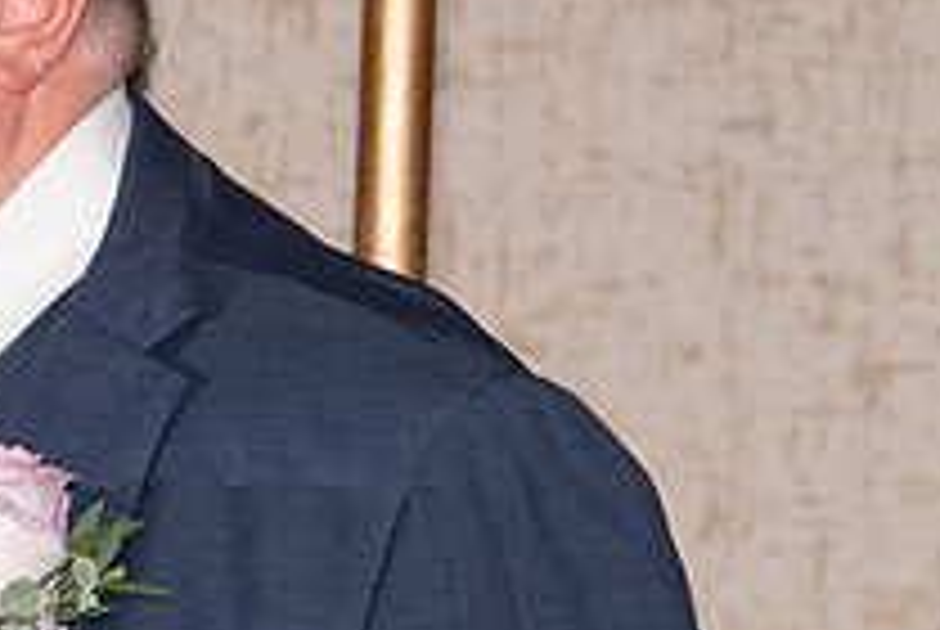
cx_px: -171
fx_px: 9779
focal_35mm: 374
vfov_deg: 3.7
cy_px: 421
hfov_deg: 5.5
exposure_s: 1/160
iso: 1000
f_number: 10
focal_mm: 135
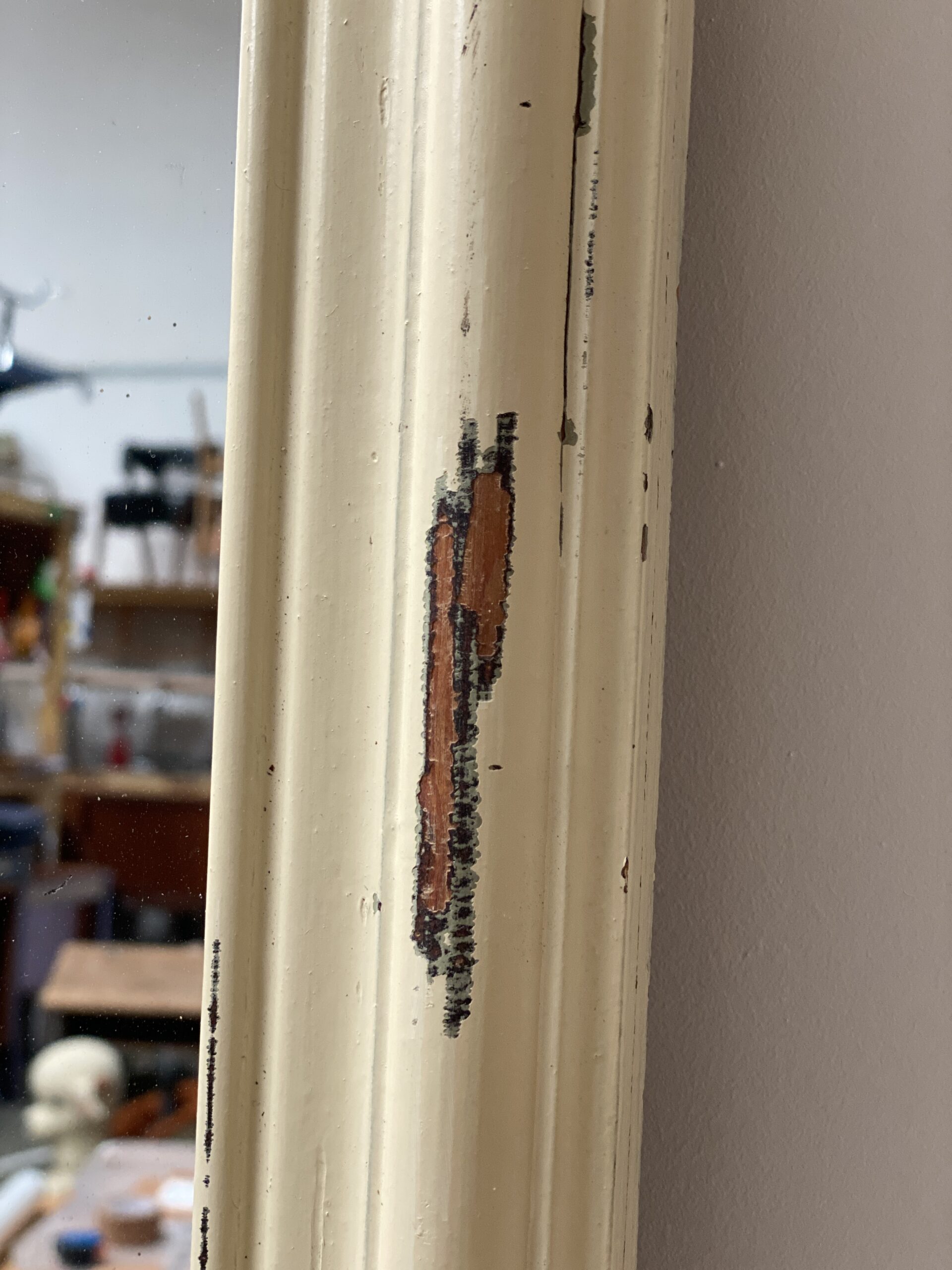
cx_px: 476
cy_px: 635
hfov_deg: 28.0
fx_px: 1907
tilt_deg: -3.6
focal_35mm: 52
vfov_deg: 36.8
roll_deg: -0.7
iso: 250
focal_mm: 6
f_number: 2
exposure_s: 1/89
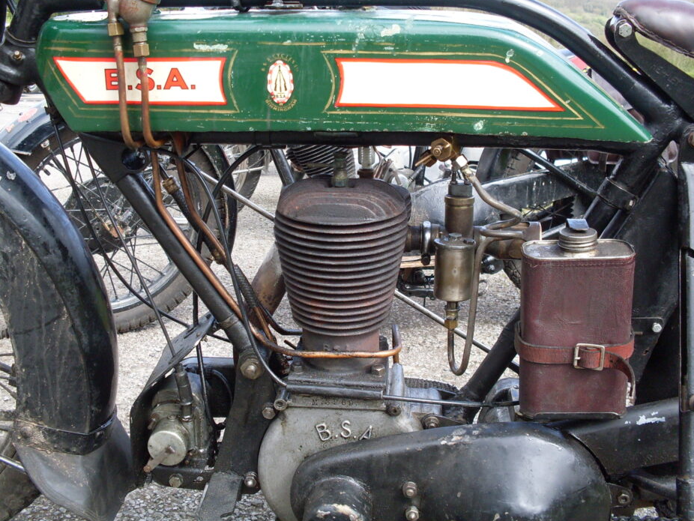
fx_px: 842
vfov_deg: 34.3
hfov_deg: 44.8
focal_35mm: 42
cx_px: 347
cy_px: 235
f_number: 2.8
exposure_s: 1/350
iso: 80
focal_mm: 6.3
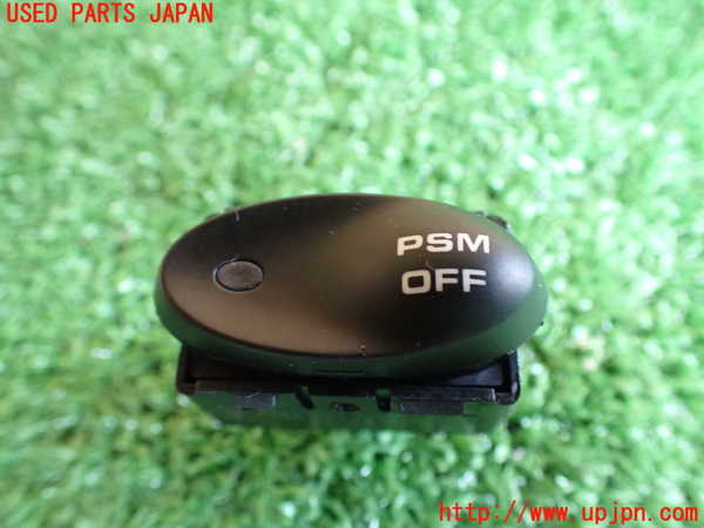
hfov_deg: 60.0
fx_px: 610
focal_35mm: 30
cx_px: 352
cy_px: 264
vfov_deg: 46.8
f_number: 2.3
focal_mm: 5.4
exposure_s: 1/30
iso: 1250
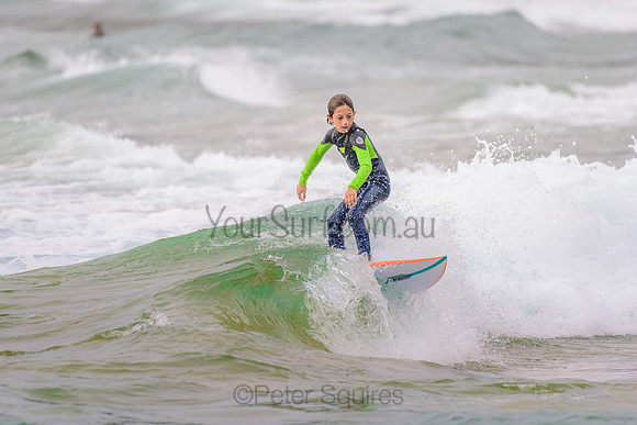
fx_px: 10848
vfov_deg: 2.2
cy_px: 212
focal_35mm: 613
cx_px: 318
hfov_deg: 3.4
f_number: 5.6
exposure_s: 1/800
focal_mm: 500
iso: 360
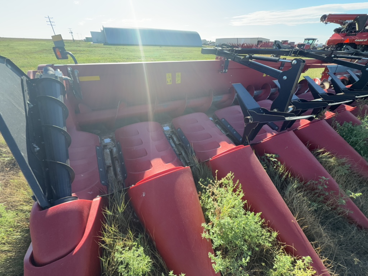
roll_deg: -2.0
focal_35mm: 14
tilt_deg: -33.2
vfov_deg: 85.7
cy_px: 138
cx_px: 184
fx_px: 149
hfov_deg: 102.1
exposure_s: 1/215
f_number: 2.2
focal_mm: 2.22
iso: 25
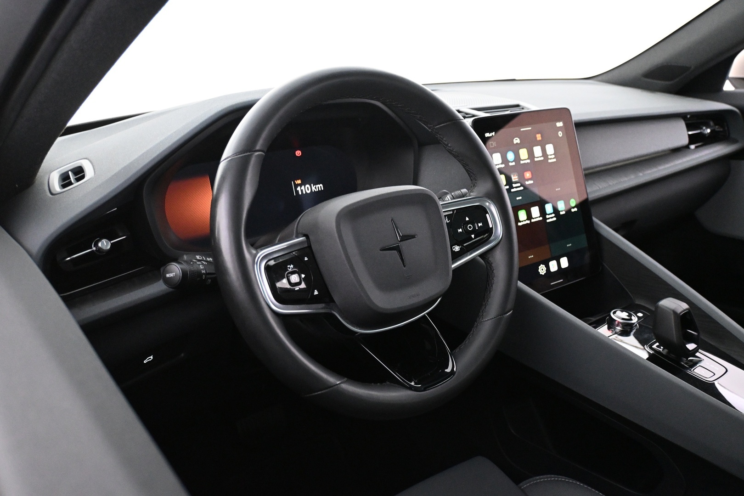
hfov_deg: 60.7
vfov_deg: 42.6
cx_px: 372
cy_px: 248
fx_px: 635
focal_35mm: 31
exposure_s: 1/30
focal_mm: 20.5
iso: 4000
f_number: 3.8
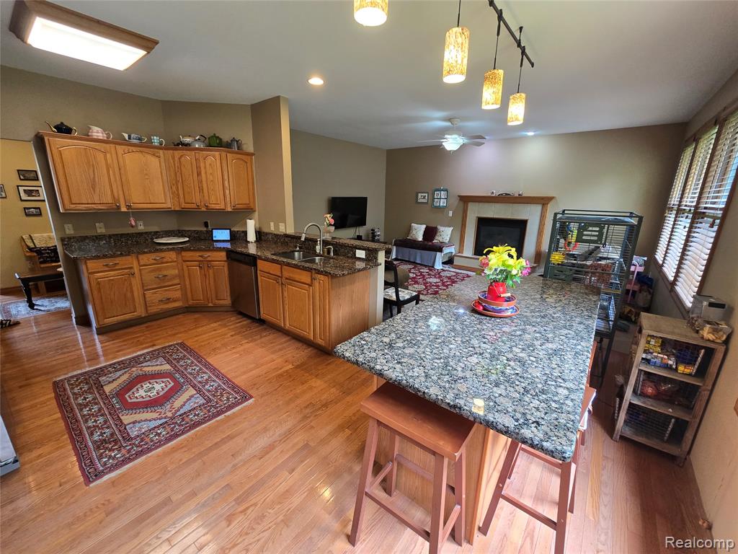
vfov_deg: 89.9
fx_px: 277
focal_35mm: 13
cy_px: 277
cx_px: 369
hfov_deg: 106.2
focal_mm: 2.2
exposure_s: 1/60
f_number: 2.2
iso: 160
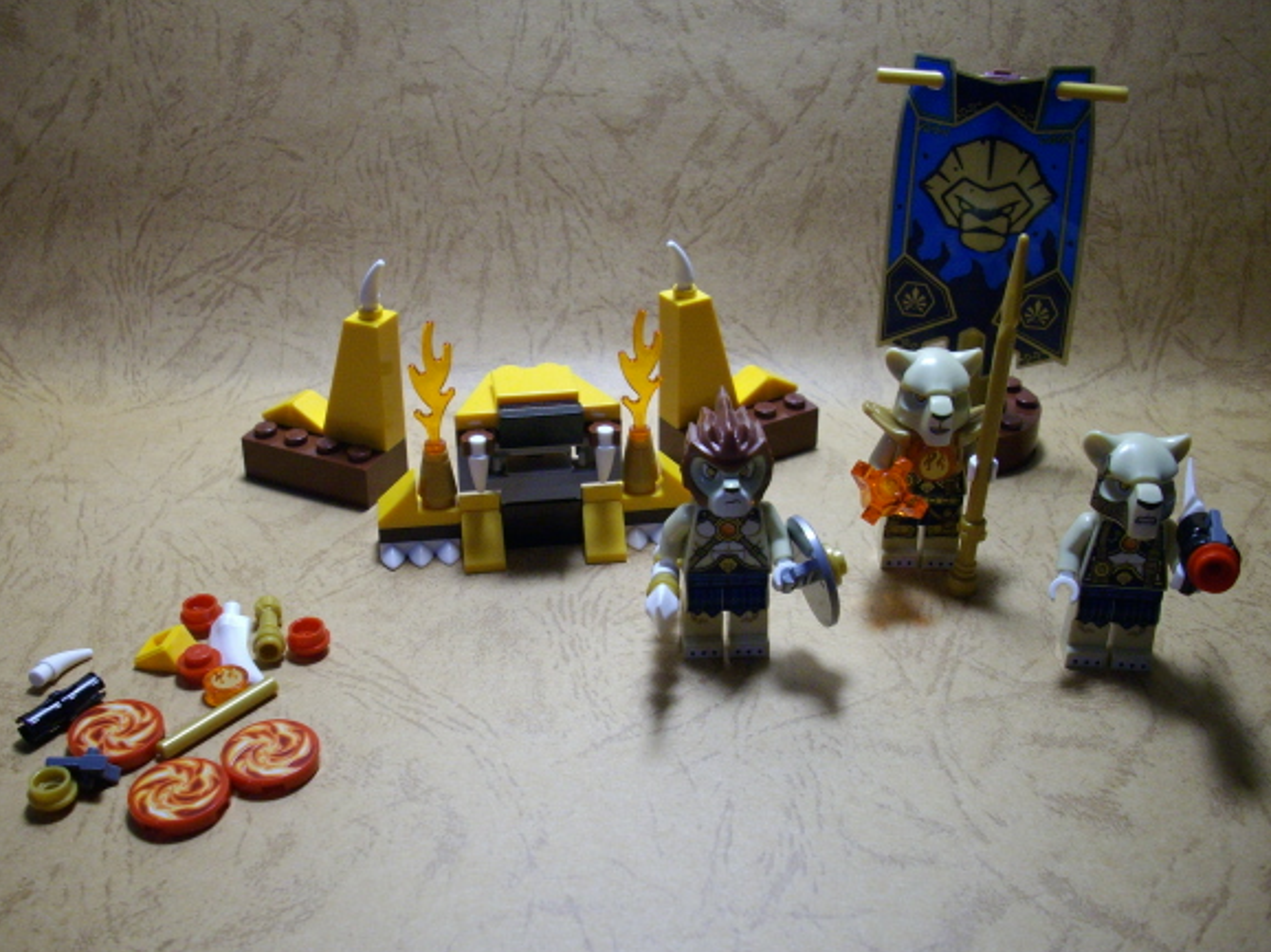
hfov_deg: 45.8
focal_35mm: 41
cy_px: 455
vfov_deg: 35.1
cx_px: 611
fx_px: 1505
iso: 186
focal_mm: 6.2
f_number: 2.8
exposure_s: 1/50
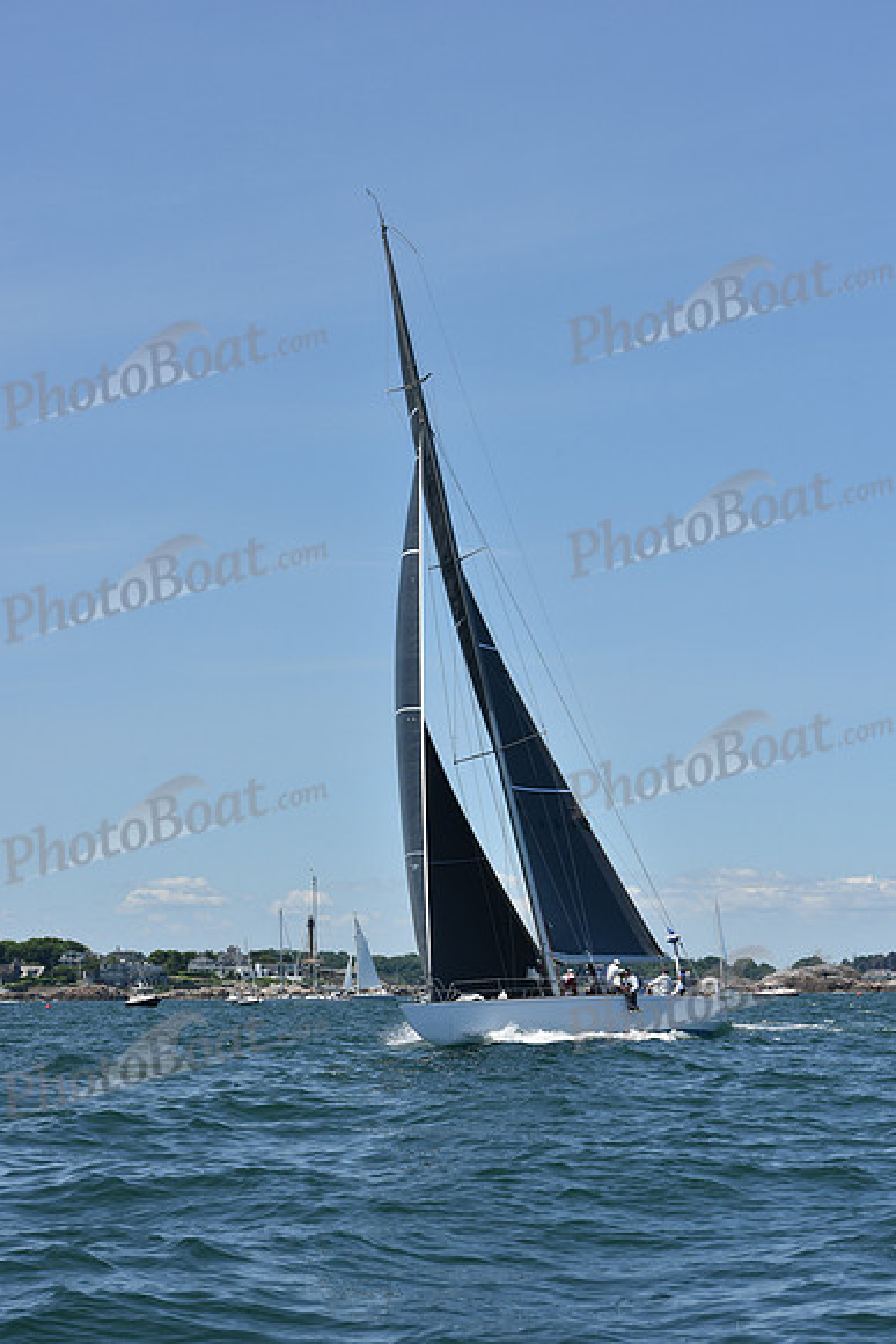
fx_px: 3209
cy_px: 672
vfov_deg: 23.6
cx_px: 448
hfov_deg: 15.9
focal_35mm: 86
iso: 250
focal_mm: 86
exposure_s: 1/1000
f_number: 9
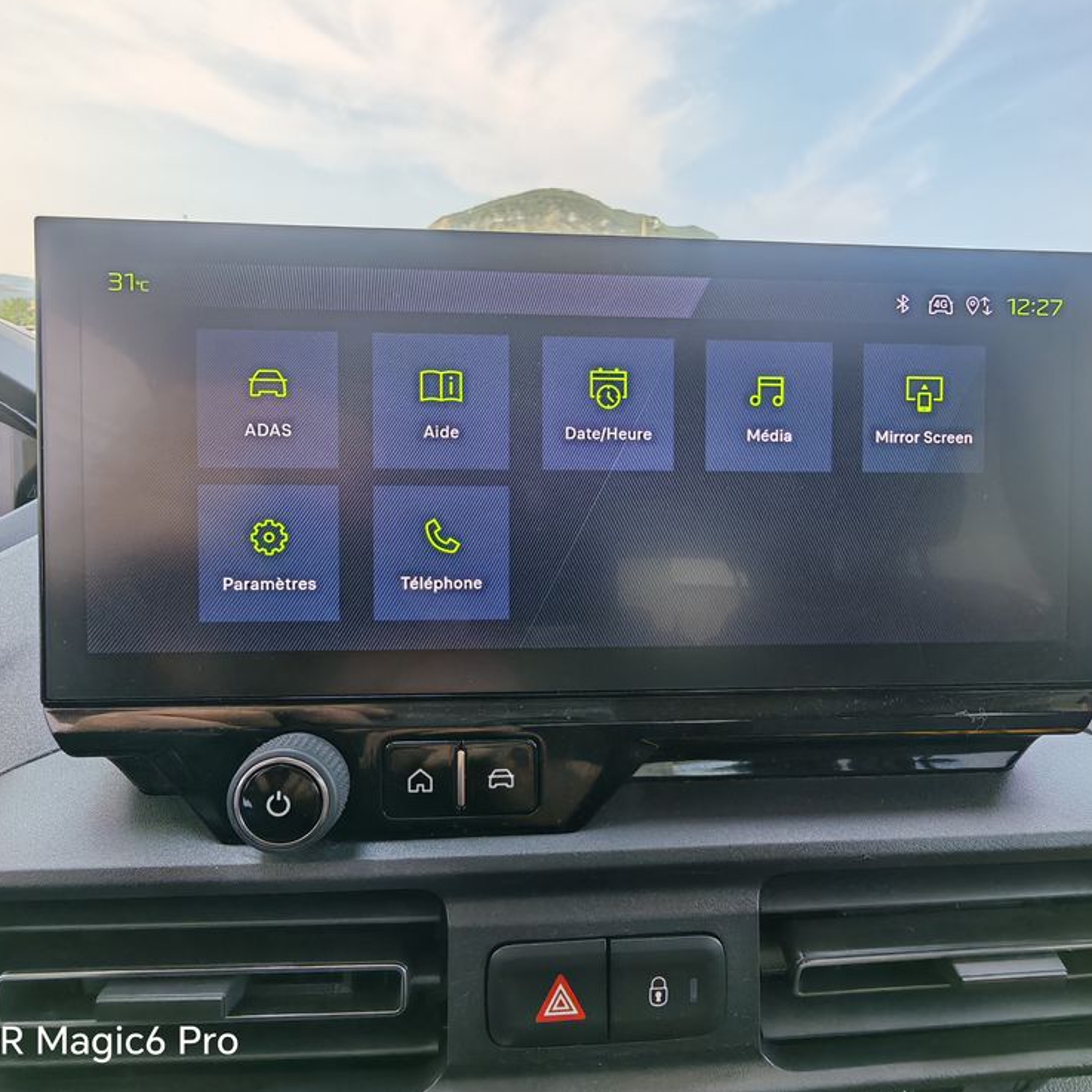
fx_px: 642
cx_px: 567
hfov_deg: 80.7
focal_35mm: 18
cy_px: 542
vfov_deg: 80.7
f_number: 2
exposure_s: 1/100
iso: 64
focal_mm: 1.82
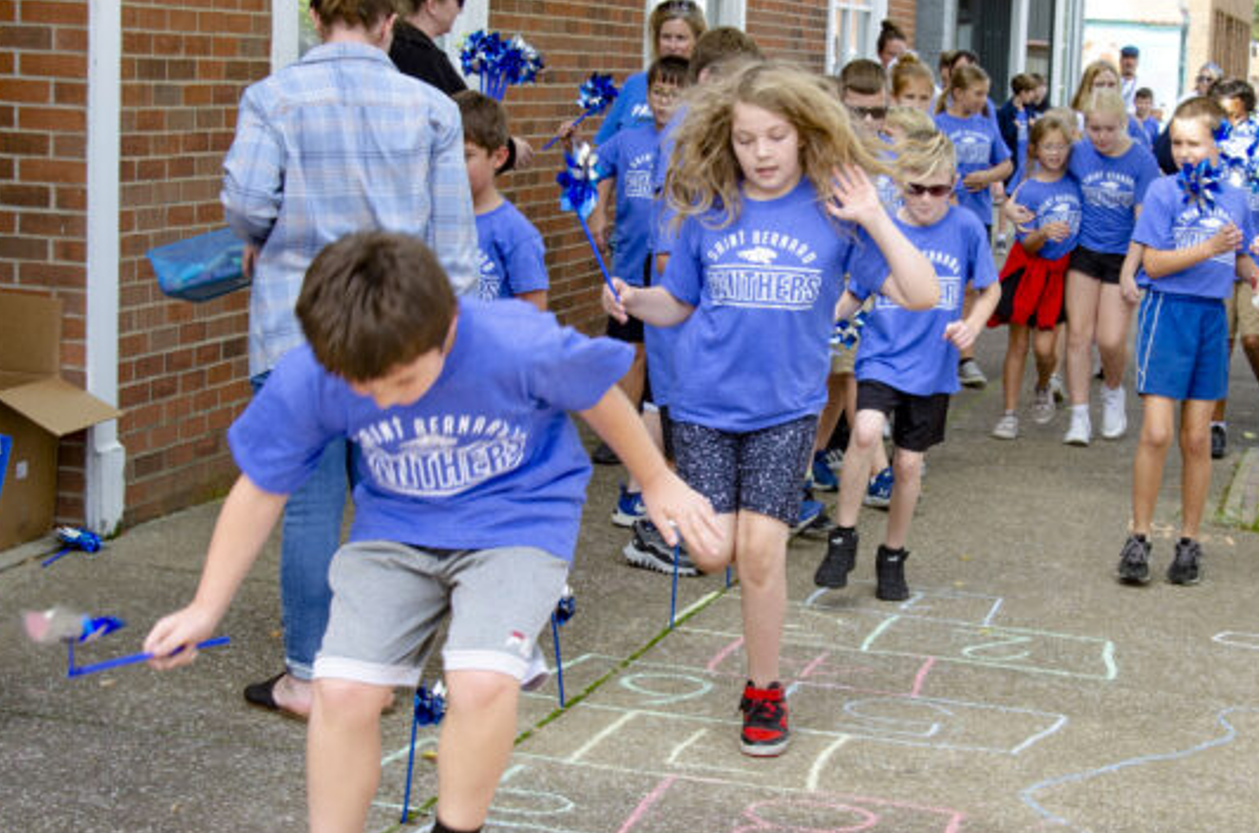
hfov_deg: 25.9
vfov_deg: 17.4
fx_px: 2721
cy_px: 444
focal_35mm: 78
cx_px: 816
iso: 180
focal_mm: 36
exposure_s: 1/250
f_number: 8
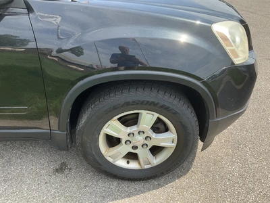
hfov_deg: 61.7
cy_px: 102
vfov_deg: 48.2
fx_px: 226
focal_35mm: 29
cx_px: 135
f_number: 1.8
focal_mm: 3
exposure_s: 1/586
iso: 25
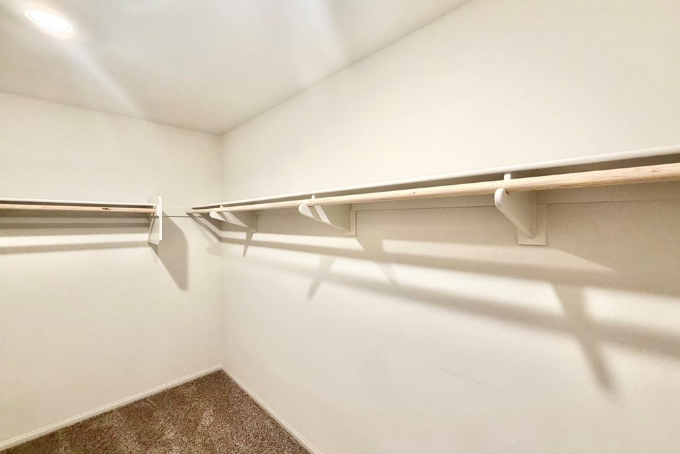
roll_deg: +0.2
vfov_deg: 77.3
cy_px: 222
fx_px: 283
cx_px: 345
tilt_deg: -0.7
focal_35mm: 15
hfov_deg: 100.4
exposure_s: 1/60
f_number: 2.2
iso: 200
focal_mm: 2.22
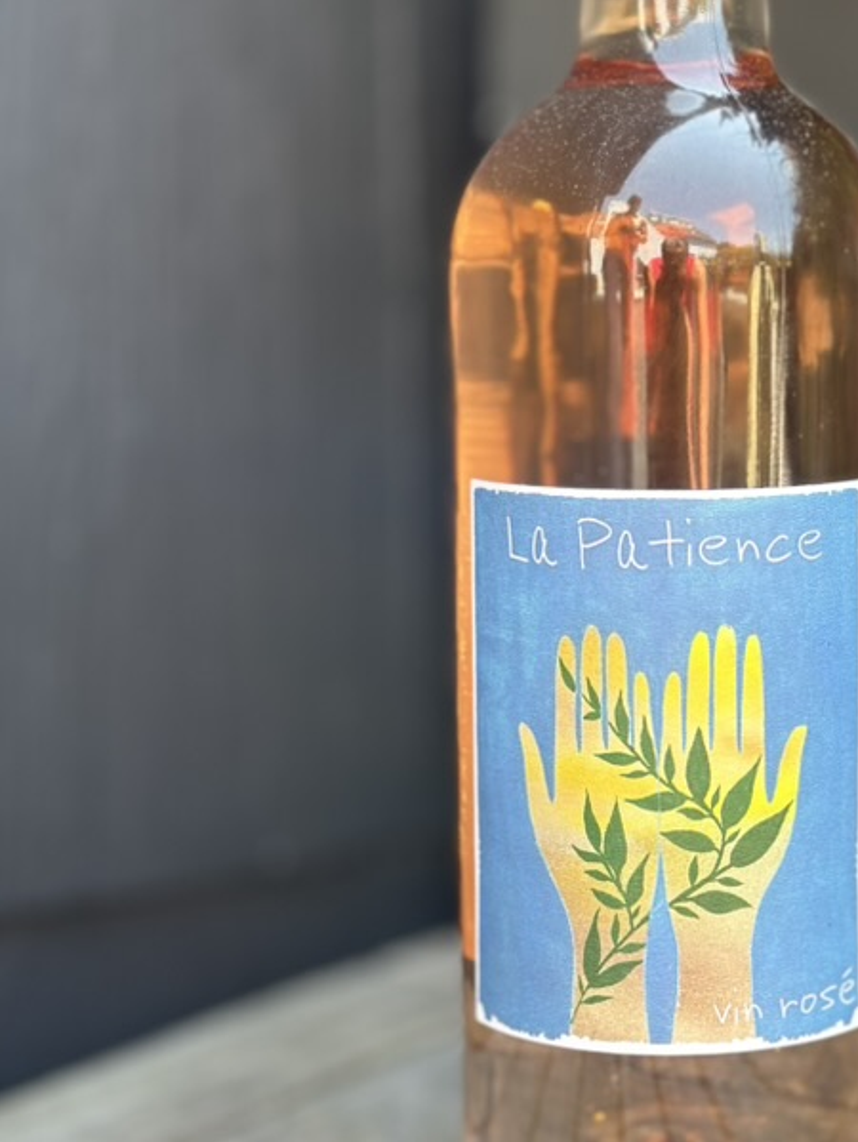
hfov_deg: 17.8
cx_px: 717
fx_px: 2707
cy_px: 503
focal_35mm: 82
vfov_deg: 23.8
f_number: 1.78
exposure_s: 1/224
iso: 80
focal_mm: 6.86
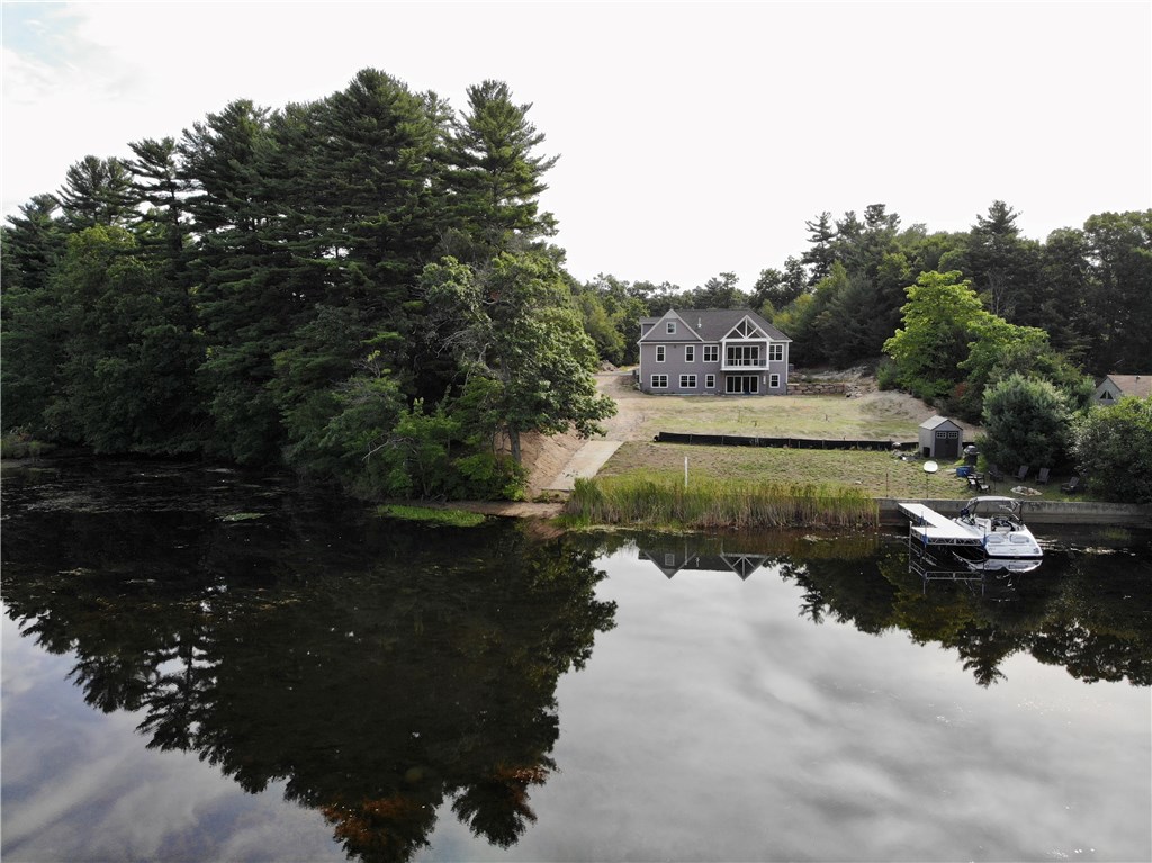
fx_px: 798
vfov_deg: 56.8
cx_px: 576
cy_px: 432
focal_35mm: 24
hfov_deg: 71.6
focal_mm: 4.5
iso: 100
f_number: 2.8
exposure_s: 1/561
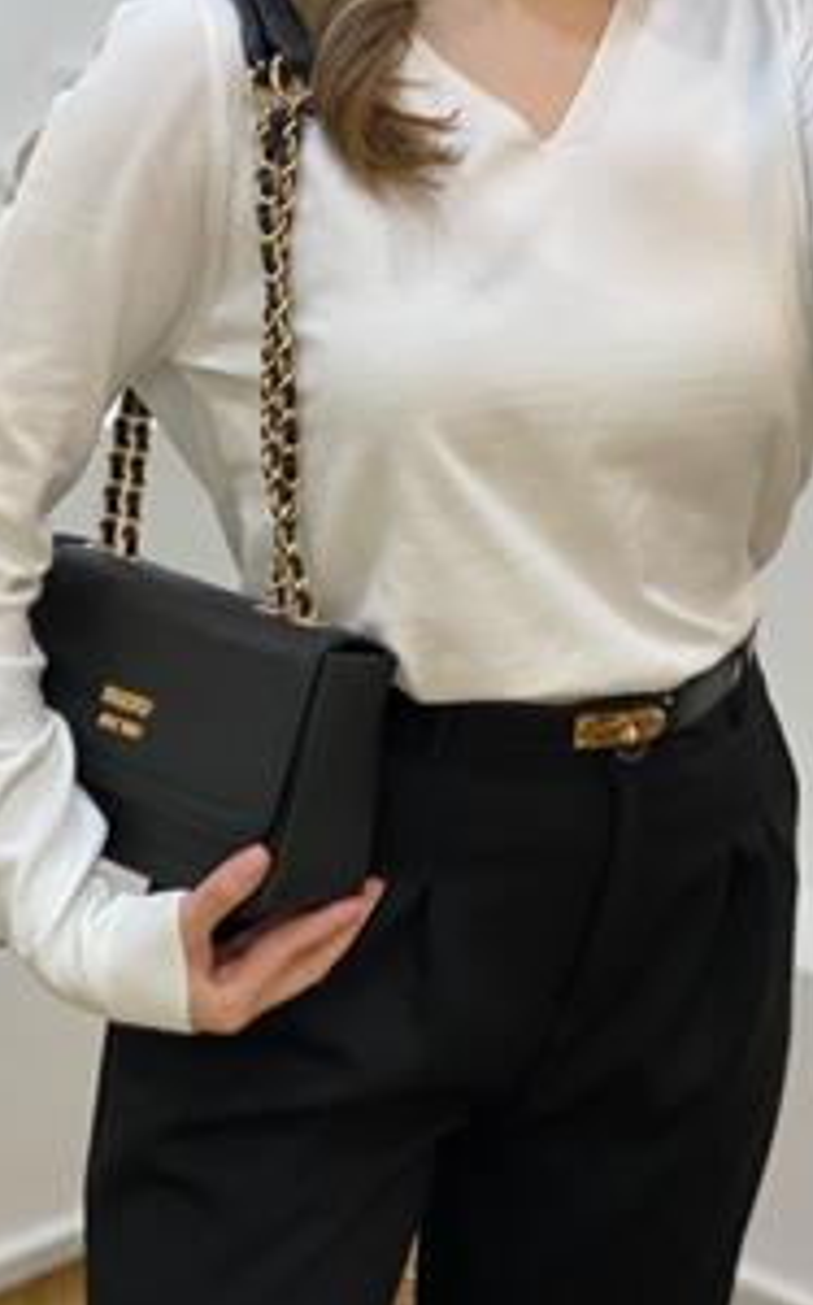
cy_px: 576
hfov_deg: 17.1
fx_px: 2699
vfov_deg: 27.1
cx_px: 448
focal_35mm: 76
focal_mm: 6
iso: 80
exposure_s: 1/100
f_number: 2
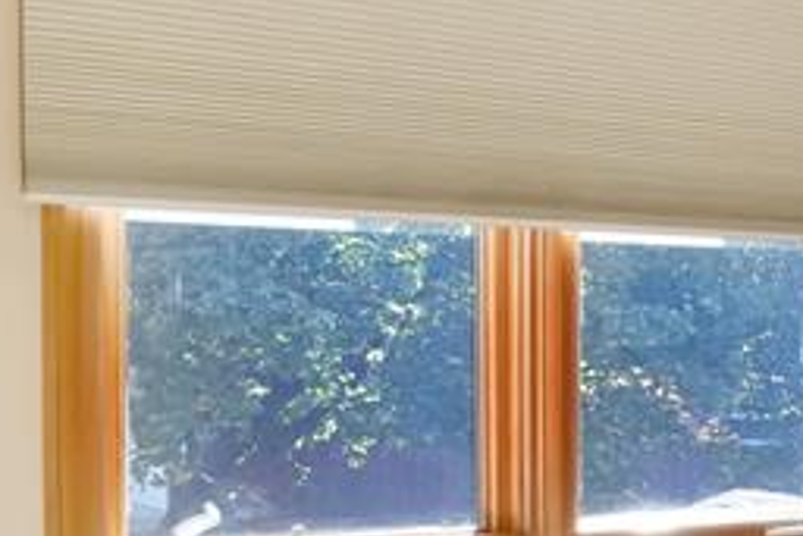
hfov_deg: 20.7
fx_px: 1518
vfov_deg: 20.0
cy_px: 353
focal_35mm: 68
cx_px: 1446
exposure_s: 1/80
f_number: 16
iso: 640
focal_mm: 17
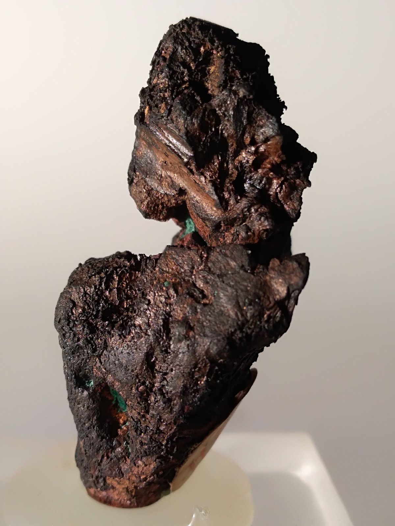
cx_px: 198
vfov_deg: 67.3
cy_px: 263
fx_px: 396
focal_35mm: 26
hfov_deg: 53.1
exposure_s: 1/111
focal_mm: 3.54
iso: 100
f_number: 2
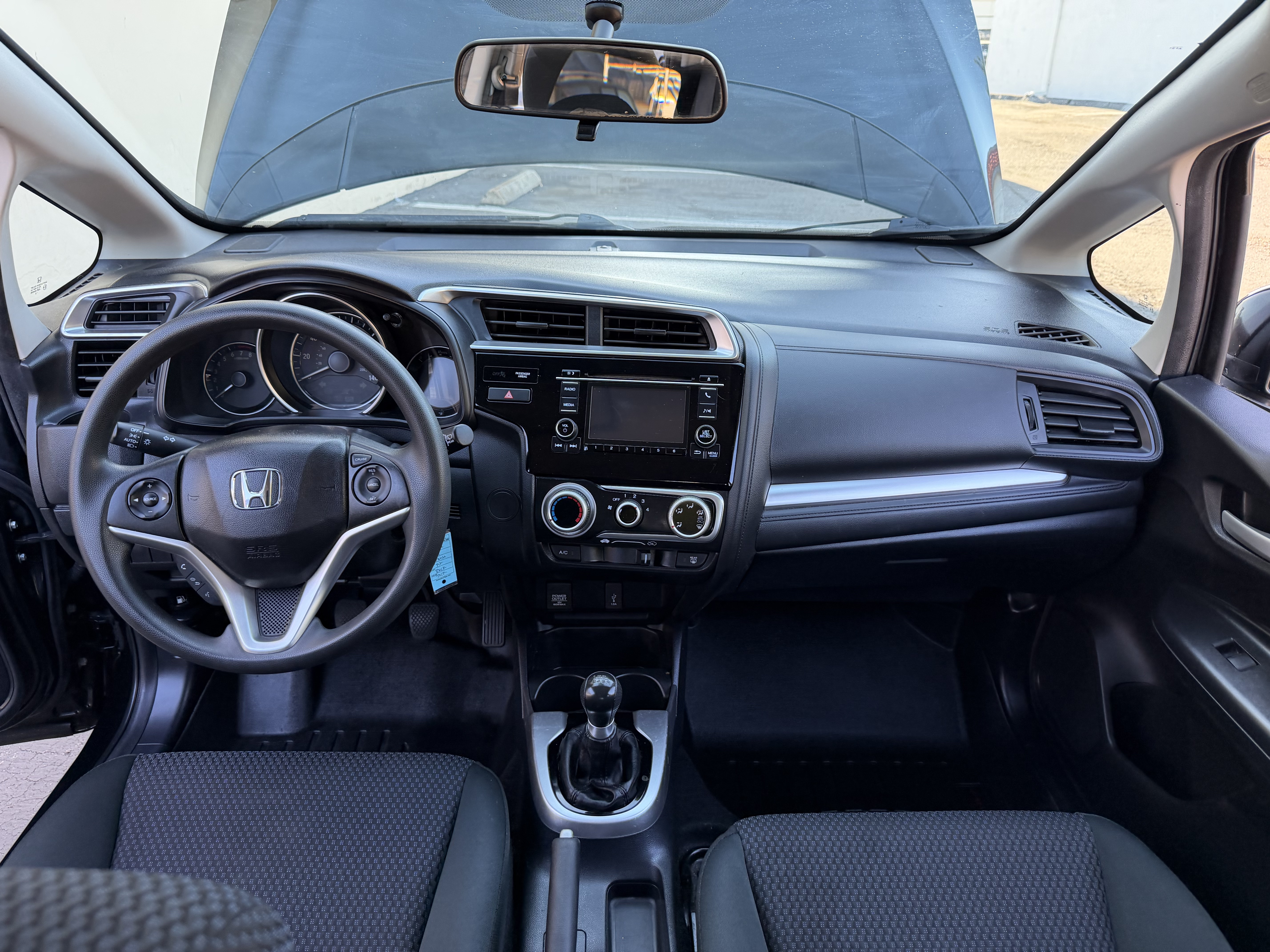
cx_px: 635
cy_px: 476
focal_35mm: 24
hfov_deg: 71.6
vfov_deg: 56.8
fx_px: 881
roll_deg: -0.8
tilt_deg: -25.9
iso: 160
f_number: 1.78
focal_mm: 6.76
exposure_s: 1/125
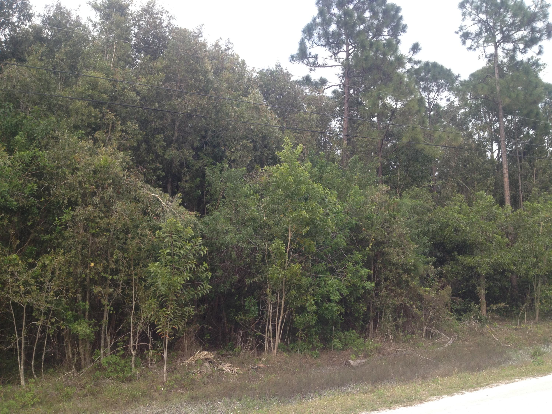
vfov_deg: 40.7
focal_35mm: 35
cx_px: 276
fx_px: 558
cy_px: 207
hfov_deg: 52.6
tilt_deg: +6.9
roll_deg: +2.7
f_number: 2.4
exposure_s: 1/253
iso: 50
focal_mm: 4.28
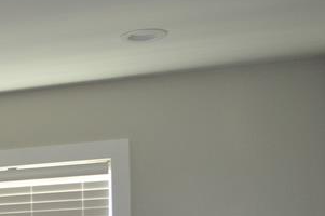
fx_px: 830
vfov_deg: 13.8
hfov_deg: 18.9
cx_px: -191
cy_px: 337
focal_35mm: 92
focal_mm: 18
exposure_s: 1/60
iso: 640
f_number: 3.5
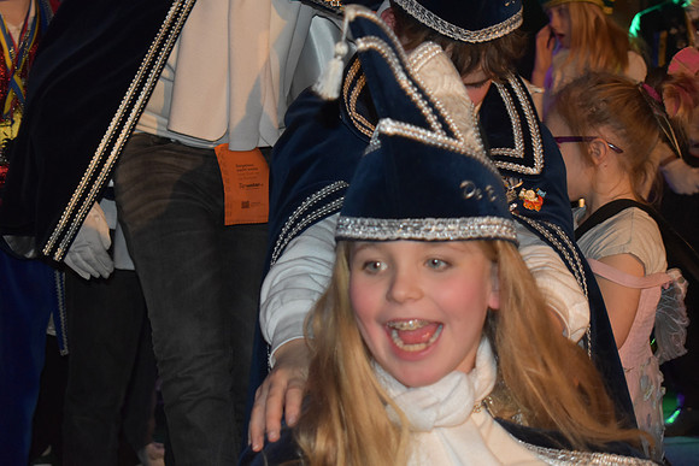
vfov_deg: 18.9
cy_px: 233
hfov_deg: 28.1
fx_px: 1398
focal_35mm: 72
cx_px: 350
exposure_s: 1/125
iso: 1600
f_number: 5.3
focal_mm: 48
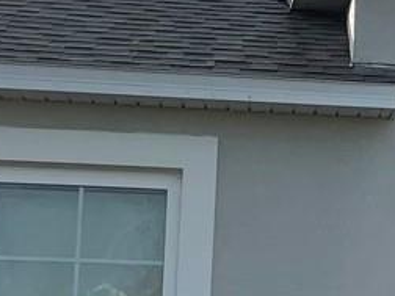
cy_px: 246
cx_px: 578
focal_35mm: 165
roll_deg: -1.3
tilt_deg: +6.4
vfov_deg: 9.0
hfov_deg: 11.5
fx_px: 1883
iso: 32
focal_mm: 4.2
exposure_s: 1/5814
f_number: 1.6
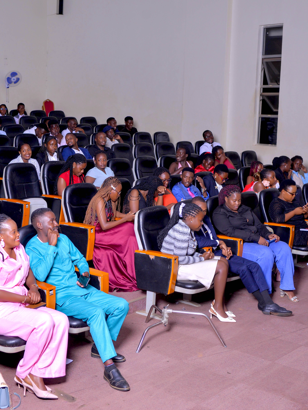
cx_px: 95
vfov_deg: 37.5
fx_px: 605
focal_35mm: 51
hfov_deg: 28.3
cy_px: 206
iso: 200
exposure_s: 1/200
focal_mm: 35
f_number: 4.5
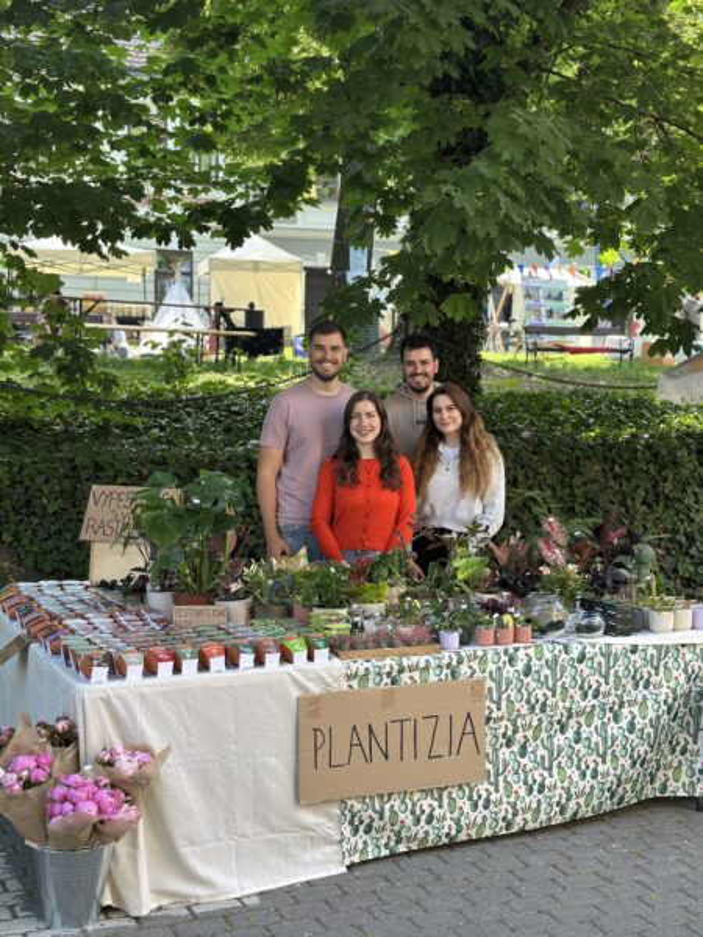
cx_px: 352
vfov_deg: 39.7
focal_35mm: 48
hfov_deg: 30.3
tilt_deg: -1.0
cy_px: 468
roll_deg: -1.2
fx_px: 1300
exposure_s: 1/376
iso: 80
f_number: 1.78
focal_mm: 6.86
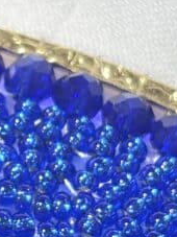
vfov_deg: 8.4
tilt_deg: -56.2
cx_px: -46
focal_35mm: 235
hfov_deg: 6.3
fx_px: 1604
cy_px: 214
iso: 32
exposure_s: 1/194
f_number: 1.6
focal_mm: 5.96
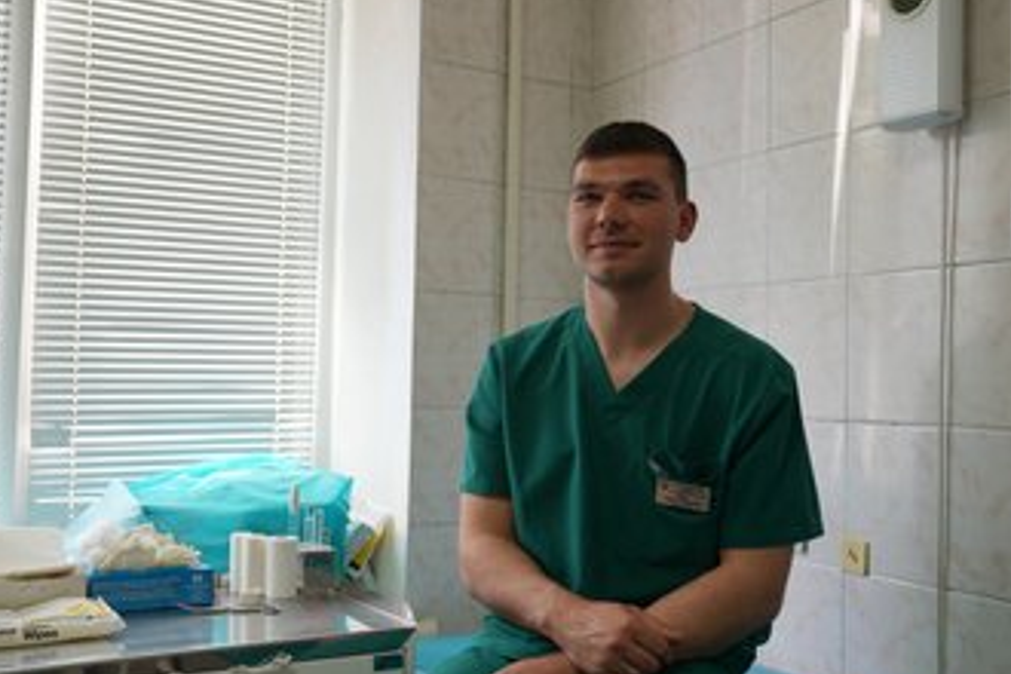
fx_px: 1123
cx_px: 496
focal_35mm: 40
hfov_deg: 48.5
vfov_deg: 33.4
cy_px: 339
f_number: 4.5
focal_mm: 33
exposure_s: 1/50
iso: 250
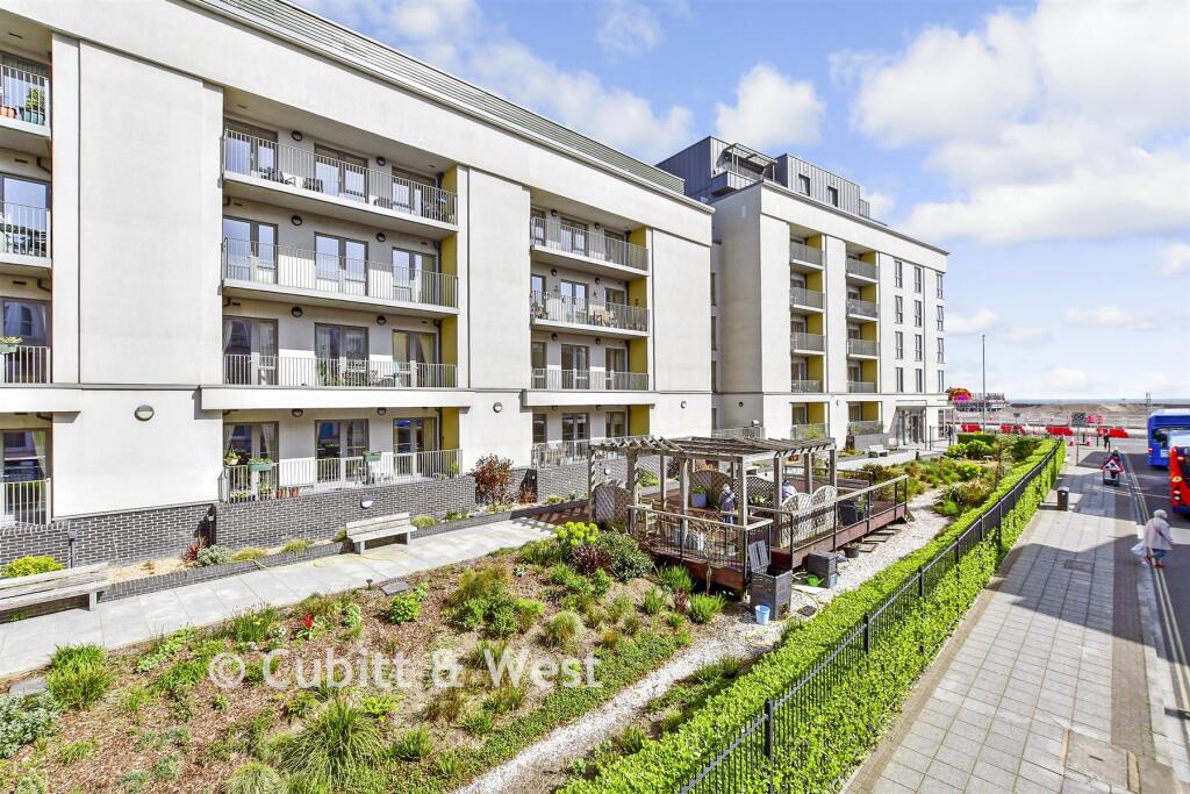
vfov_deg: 77.3
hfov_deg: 100.4
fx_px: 496
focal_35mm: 15
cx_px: 595
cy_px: 397
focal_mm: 10
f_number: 8
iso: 400
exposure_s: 1/1000
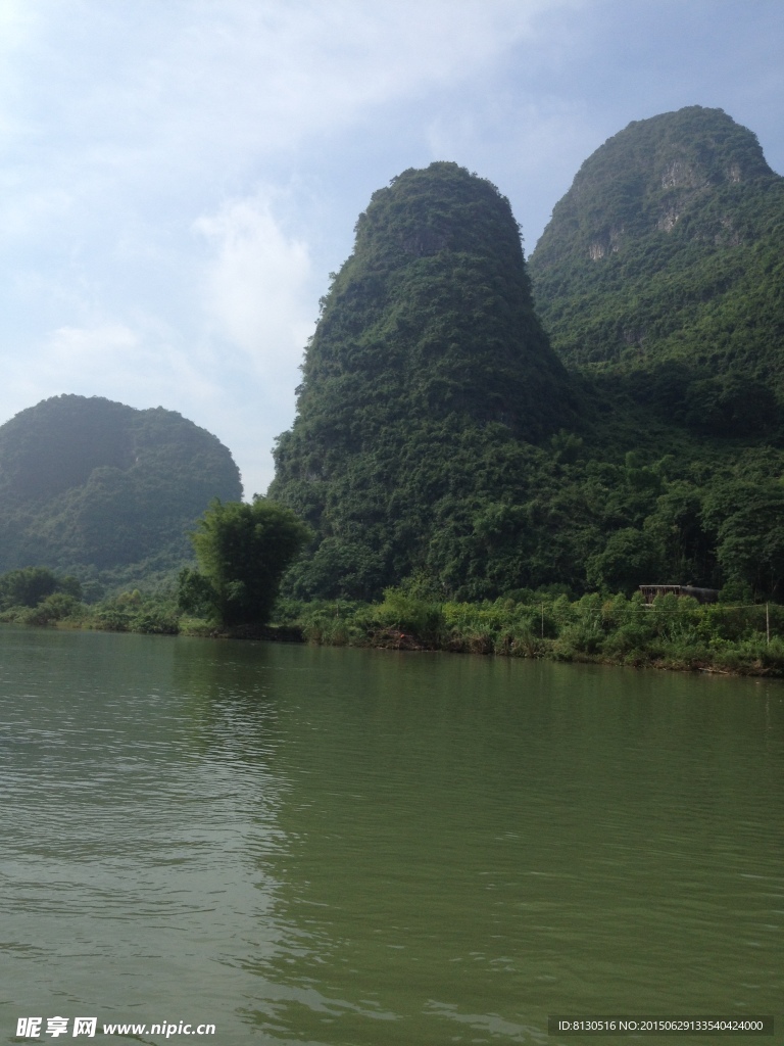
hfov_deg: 40.7
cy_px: 523
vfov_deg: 52.6
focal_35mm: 35
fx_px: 1057
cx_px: 392
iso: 50
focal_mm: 4.28
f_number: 2.4
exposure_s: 1/1783
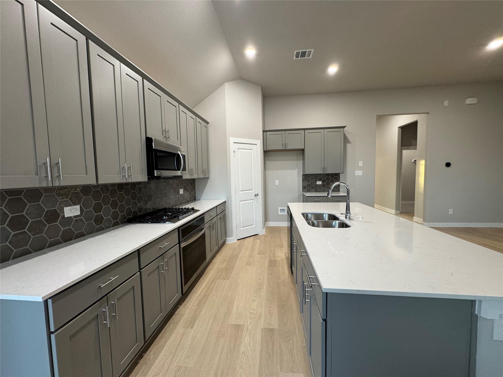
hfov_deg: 102.1
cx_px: 252
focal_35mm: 14
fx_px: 203
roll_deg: +1.1
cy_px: 188
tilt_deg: -4.6
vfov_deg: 85.7
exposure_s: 1/60
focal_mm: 2.22
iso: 200
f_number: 2.2
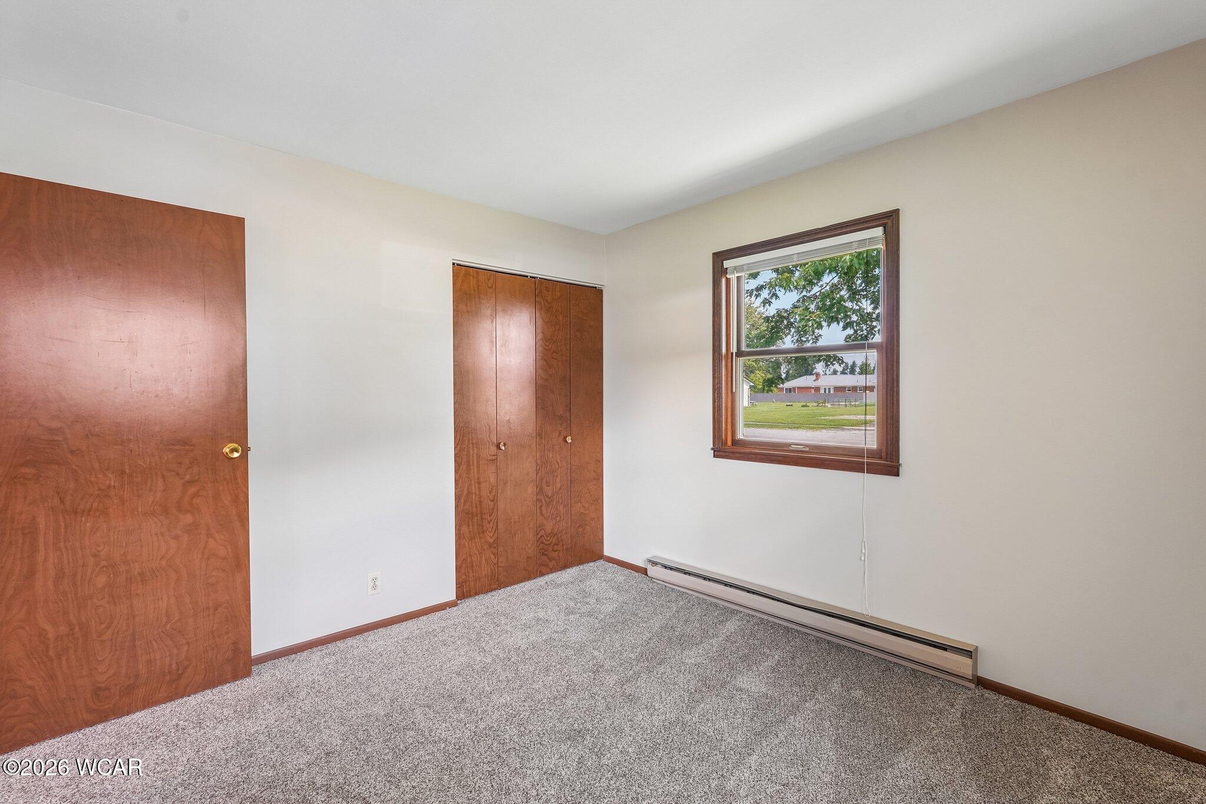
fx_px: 553
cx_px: 603
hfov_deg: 95.0
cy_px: 402
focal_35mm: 16
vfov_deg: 72.0
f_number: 8
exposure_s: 1/20
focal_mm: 16.5
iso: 400
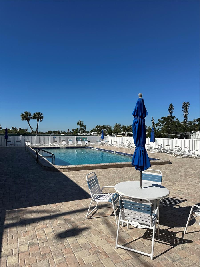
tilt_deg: -0.3
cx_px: 100
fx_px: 185
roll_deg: -2.6
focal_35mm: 24
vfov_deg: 71.6
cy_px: 134
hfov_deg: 56.8
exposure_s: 1/9709
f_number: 1.78
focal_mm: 6.86
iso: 80
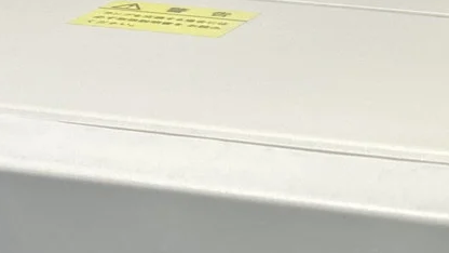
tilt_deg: -20.7
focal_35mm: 148
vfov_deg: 8.1
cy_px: 306
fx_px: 1762
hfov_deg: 14.4
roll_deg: +0.3
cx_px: 390
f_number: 1.8
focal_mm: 3.99
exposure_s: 1/100
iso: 50
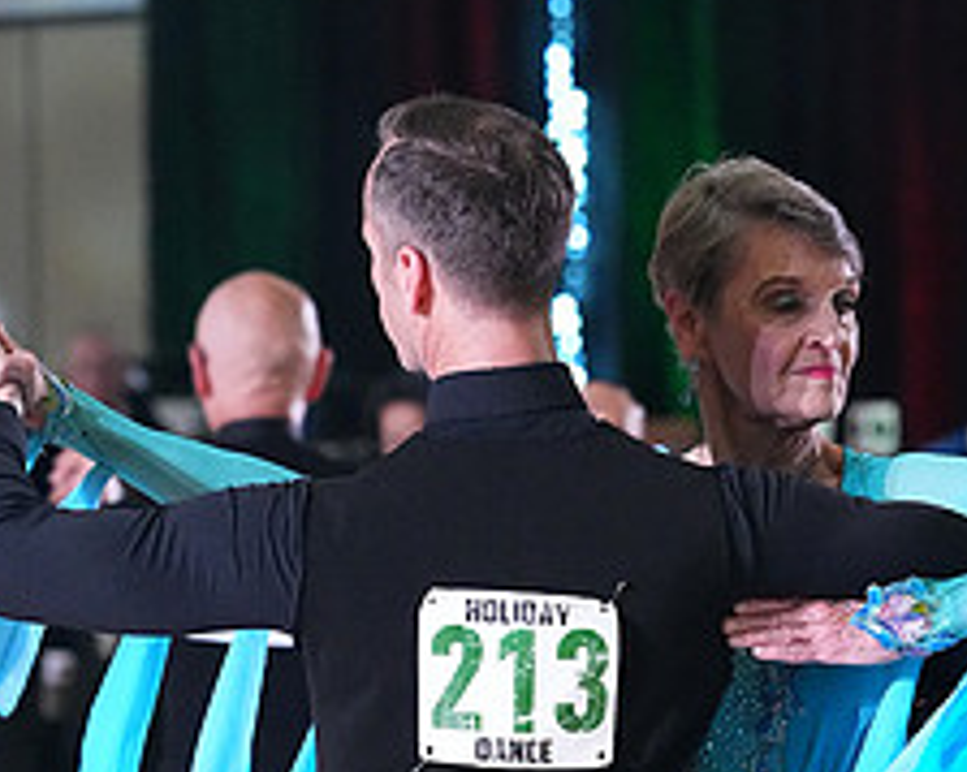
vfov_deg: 4.1
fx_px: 10642
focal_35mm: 372
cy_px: 1083
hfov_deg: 5.2
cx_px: 568
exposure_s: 1/400
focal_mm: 153
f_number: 5
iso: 10000
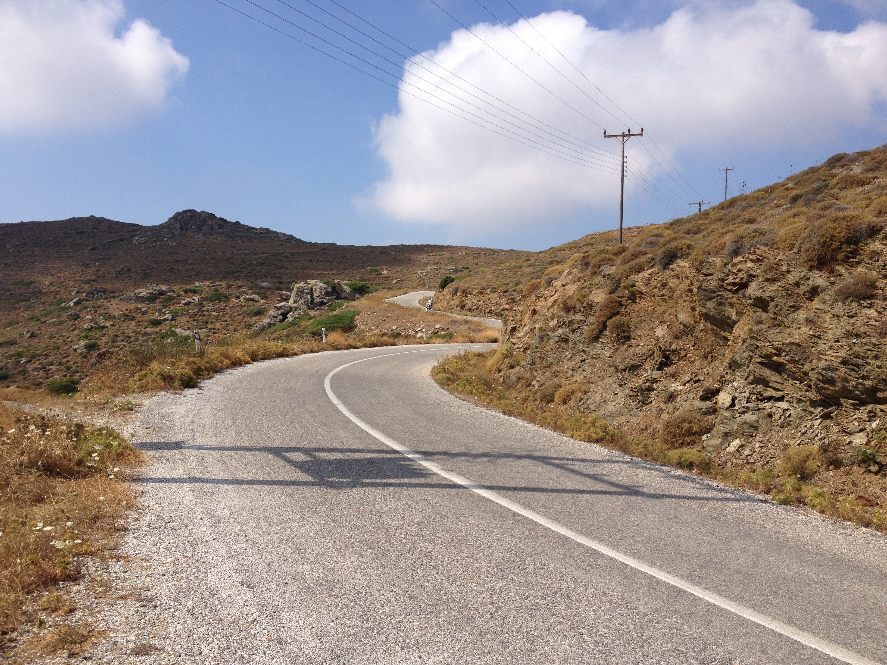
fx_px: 897
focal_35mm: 35
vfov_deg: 40.7
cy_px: 332
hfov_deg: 52.6
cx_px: 444
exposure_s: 1/2404
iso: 50
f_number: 2.4
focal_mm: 4.28
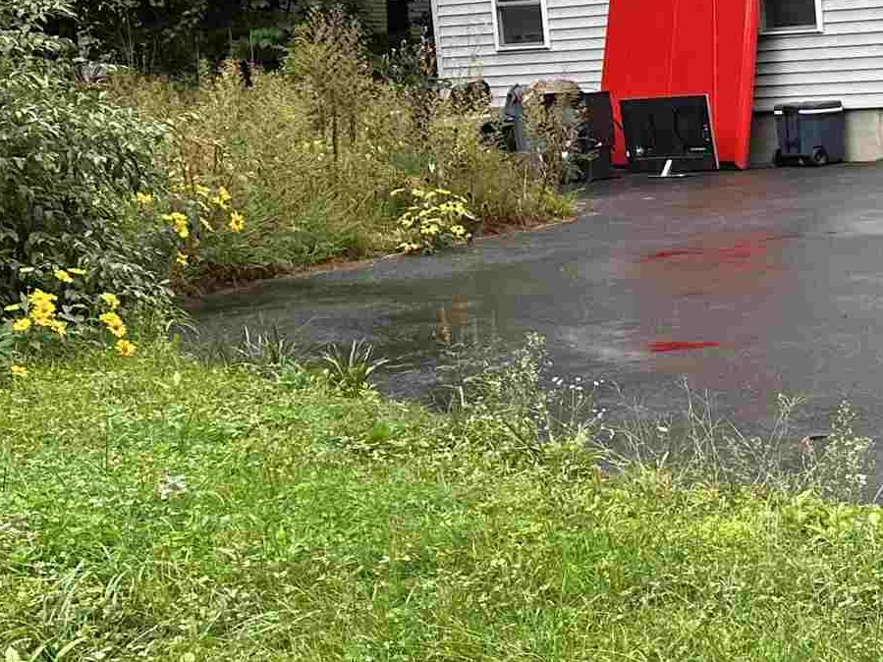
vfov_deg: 18.0
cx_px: 1175
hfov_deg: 21.4
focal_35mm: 82
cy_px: 279
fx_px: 2091
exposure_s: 1/202
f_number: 1.78
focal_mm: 6.86
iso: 64
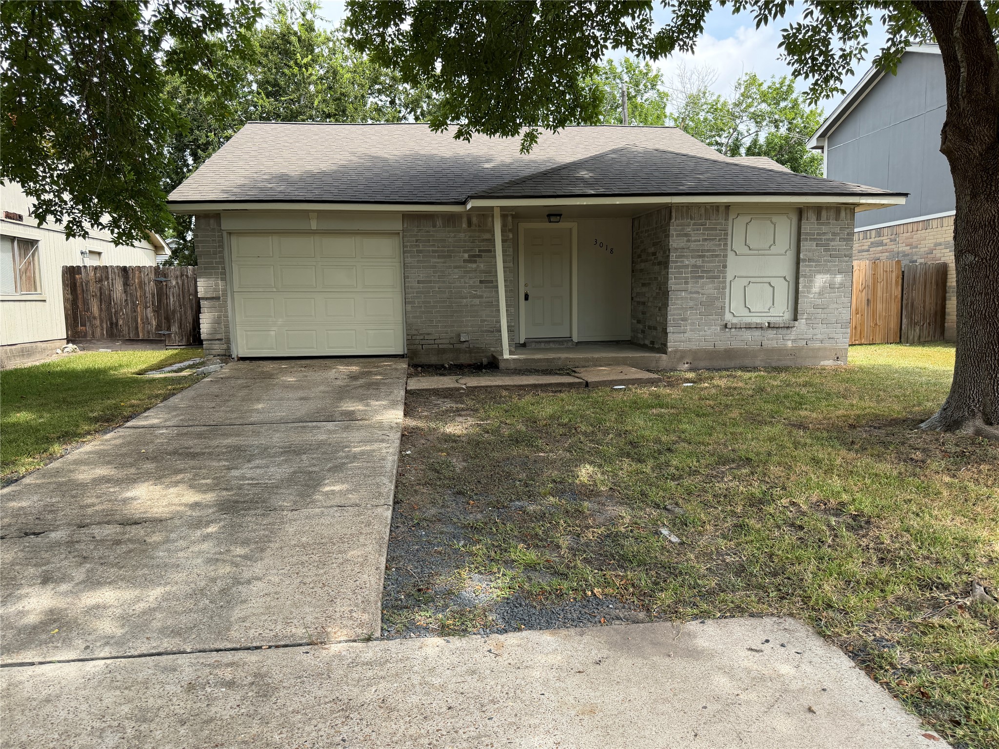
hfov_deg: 71.6
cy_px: 374
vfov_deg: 56.8
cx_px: 500
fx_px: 693
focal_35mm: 24
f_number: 1.78
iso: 100
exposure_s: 1/2000
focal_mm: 6.76
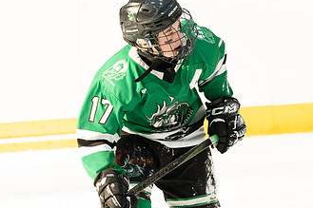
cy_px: 126
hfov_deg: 3.9
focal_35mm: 523
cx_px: 146
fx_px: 4545
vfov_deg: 2.6
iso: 2000
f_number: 3.2
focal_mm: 150
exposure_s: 1/1600
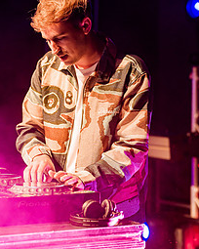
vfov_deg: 14.4
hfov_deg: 11.5
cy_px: 94
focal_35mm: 134
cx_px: 66
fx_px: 987
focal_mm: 81
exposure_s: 1/125
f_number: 2.8
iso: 1600
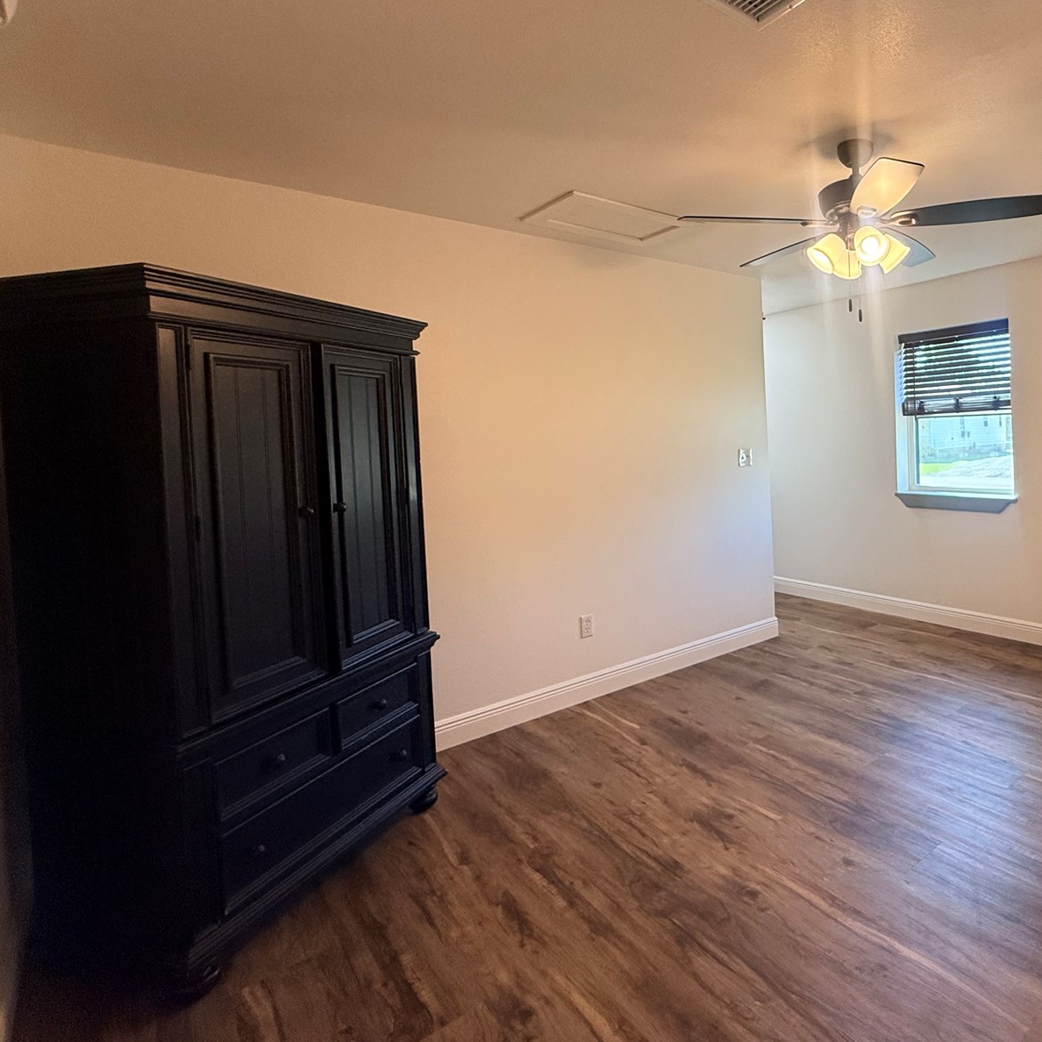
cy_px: 446
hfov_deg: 70.7
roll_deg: +1.7
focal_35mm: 20
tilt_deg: -1.4
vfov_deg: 74.4
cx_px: 758
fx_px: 681
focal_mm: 2.22
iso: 200
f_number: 2.2
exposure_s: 1/120
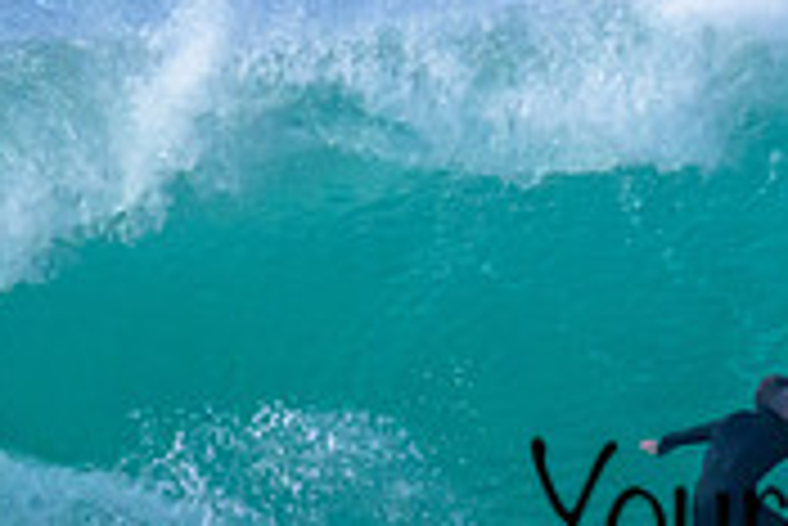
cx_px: 995
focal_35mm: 2281
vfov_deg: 0.6
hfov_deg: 0.9
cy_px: 470
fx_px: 49969
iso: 14400
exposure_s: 1/2500
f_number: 11
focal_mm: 690
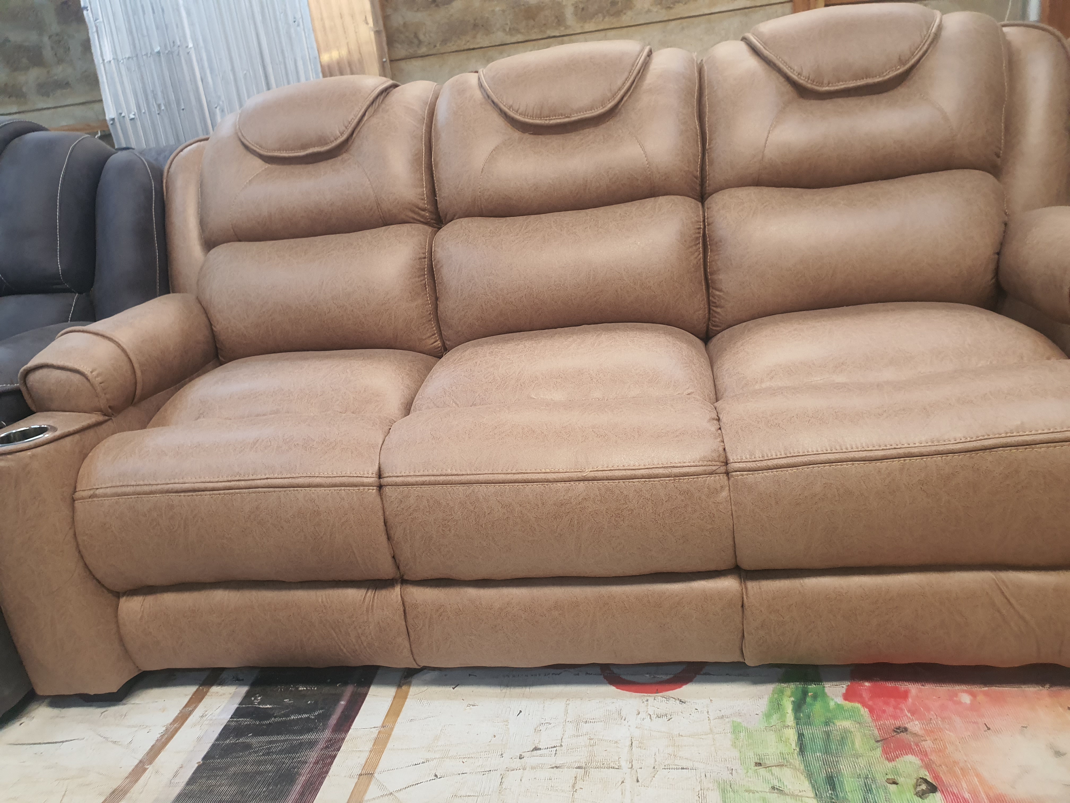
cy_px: 402
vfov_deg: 53.1
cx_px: 535
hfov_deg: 67.3
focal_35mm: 26
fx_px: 804
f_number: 2.4
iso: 200
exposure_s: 1/40
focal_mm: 4.3
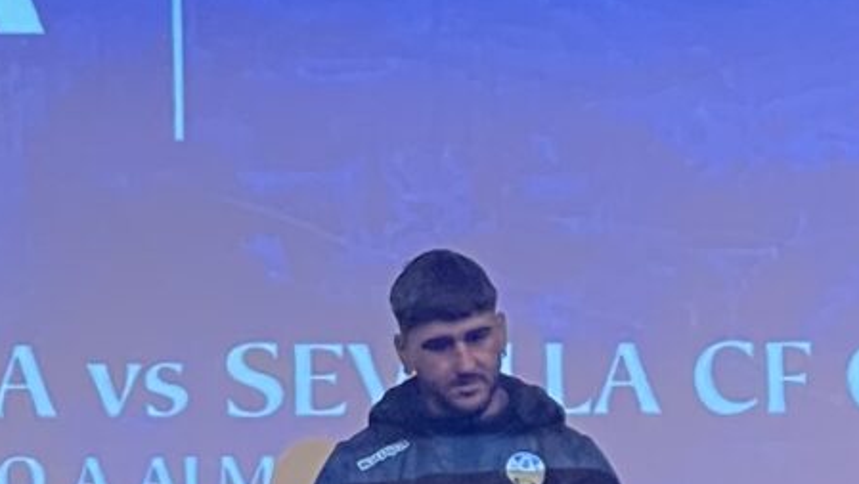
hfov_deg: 6.6
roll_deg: +0.5
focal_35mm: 323
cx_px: -287
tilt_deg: +7.5
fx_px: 7360
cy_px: -42
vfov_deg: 3.8
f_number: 2
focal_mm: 6
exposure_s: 1/33
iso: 640
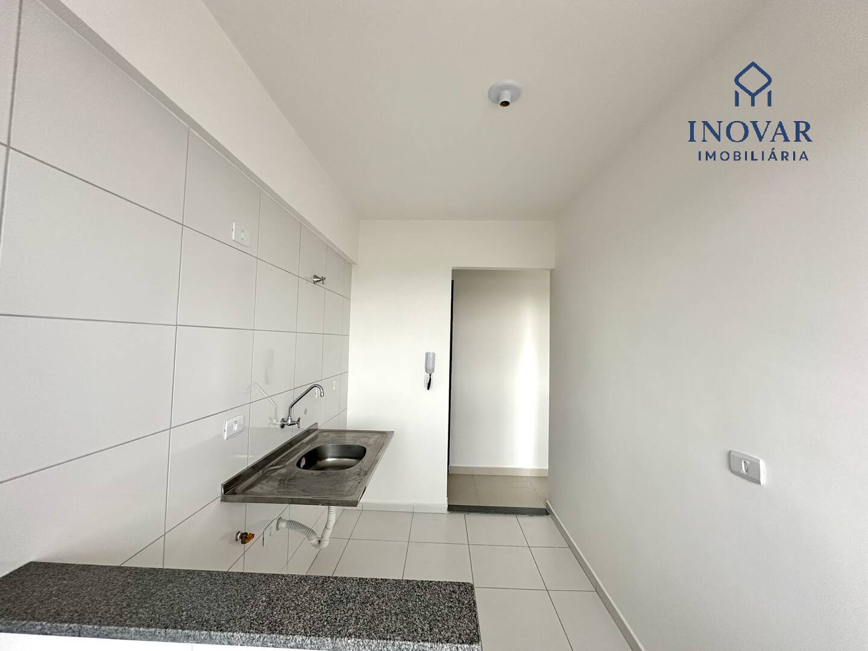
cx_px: 434
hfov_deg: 102.1
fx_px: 351
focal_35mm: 14
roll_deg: -1.8
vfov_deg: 85.7
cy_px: 326
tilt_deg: +1.8
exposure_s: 1/99
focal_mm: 2.22
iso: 160
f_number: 2.2
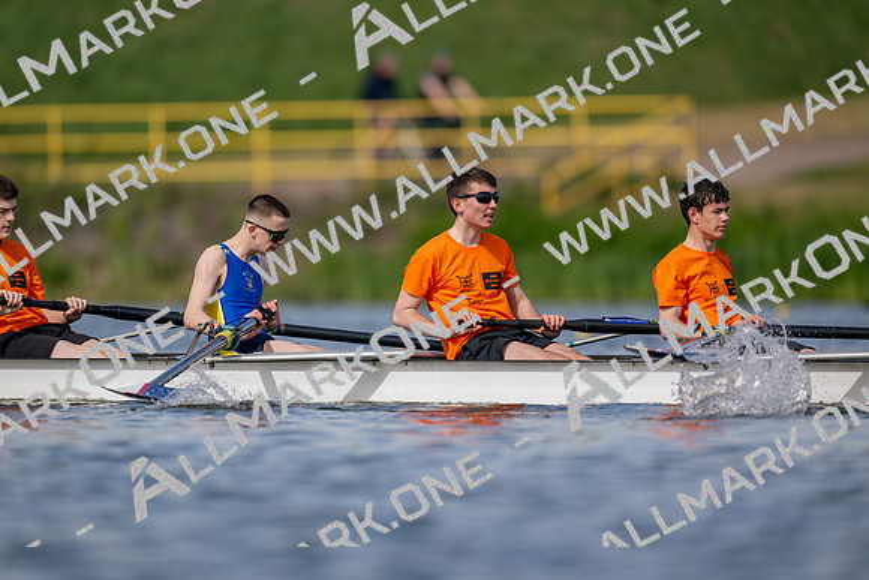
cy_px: 290
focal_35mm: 600
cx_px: 434
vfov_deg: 2.3
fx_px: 14486
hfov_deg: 3.4
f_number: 4
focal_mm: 600
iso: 250
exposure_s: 1/2500
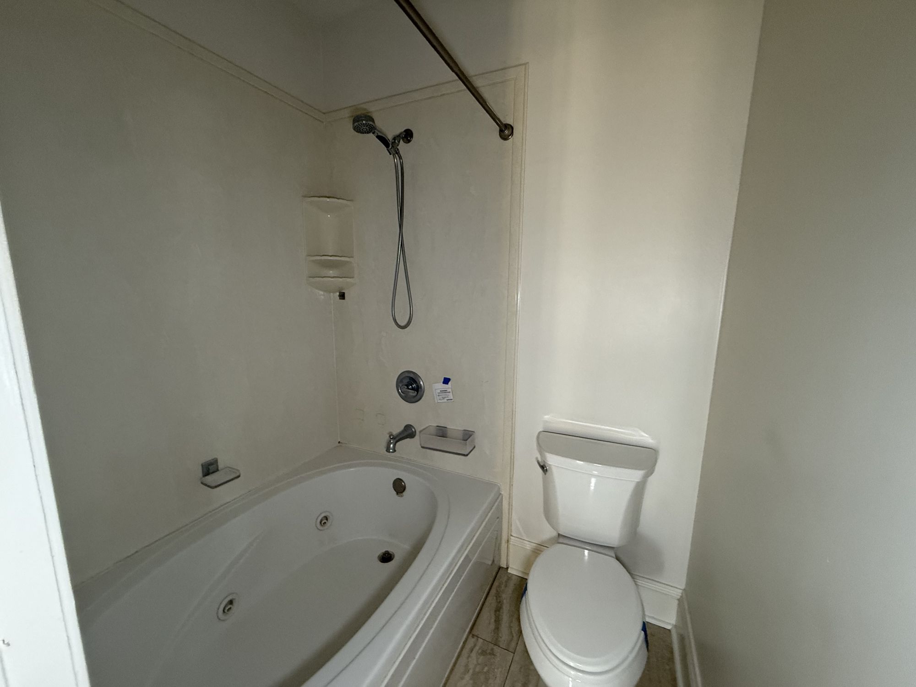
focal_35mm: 14
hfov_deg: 102.1
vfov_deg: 85.7
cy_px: 344
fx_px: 370
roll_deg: -1.1
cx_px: 458
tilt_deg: -8.4
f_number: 2.2
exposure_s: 1/93
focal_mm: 2.22
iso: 320
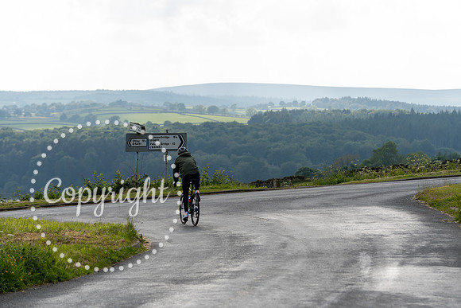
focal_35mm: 114
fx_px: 1460
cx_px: 230
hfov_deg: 17.9
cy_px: 154
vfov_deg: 12.0
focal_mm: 114
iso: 125
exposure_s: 1/500
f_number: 4
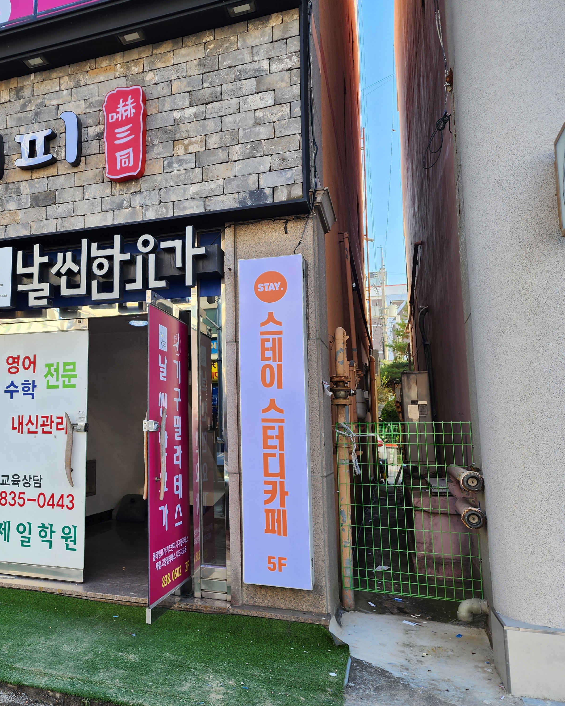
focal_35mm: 30
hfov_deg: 46.0
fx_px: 627
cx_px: 111
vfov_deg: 58.8
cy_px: 353
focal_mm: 6.4
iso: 16
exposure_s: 1/180
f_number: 1.8
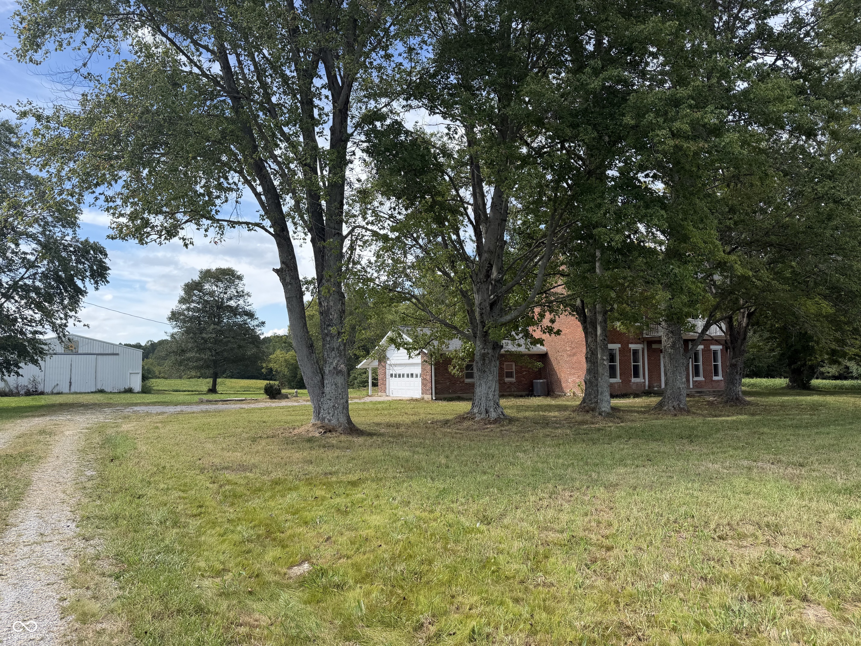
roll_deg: +0.6
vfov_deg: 56.8
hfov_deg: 71.6
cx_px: 430
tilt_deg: +4.5
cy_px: 323
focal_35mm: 24
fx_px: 597
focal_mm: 6.76
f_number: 1.78
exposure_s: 1/2232
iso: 100
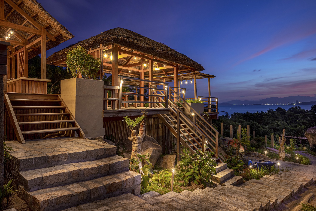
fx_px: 189
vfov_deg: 58.4
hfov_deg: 79.9
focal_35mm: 22
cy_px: 106
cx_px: 158
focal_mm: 21.5
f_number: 9
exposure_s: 20
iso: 200
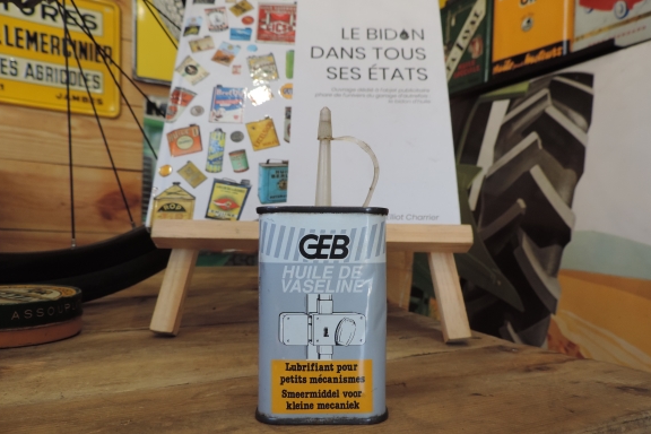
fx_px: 470
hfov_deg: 69.4
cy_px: 236
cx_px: 336
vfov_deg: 49.5
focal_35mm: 26
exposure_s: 1/30
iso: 180
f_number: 3
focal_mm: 4.3
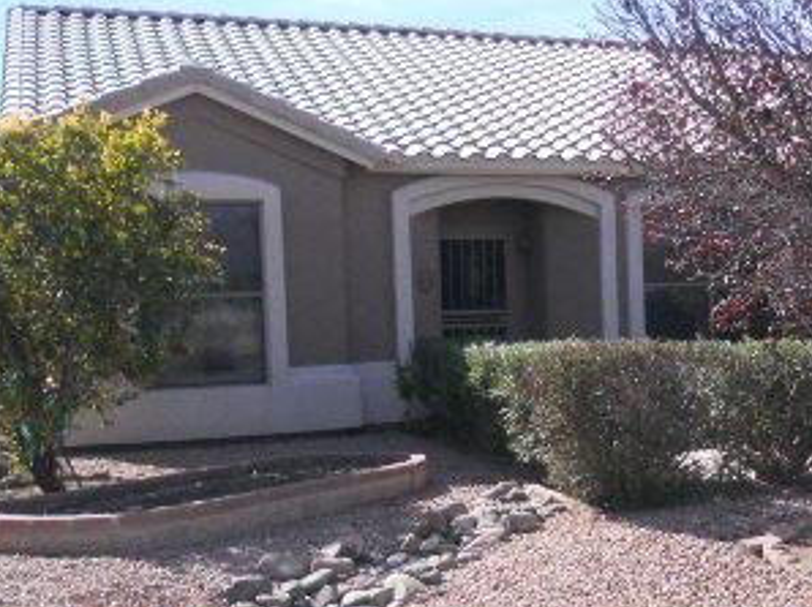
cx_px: 708
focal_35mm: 58
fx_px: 1359
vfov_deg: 25.2
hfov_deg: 31.9
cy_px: 343
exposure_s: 1/500
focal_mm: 4.9
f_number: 8
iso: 400
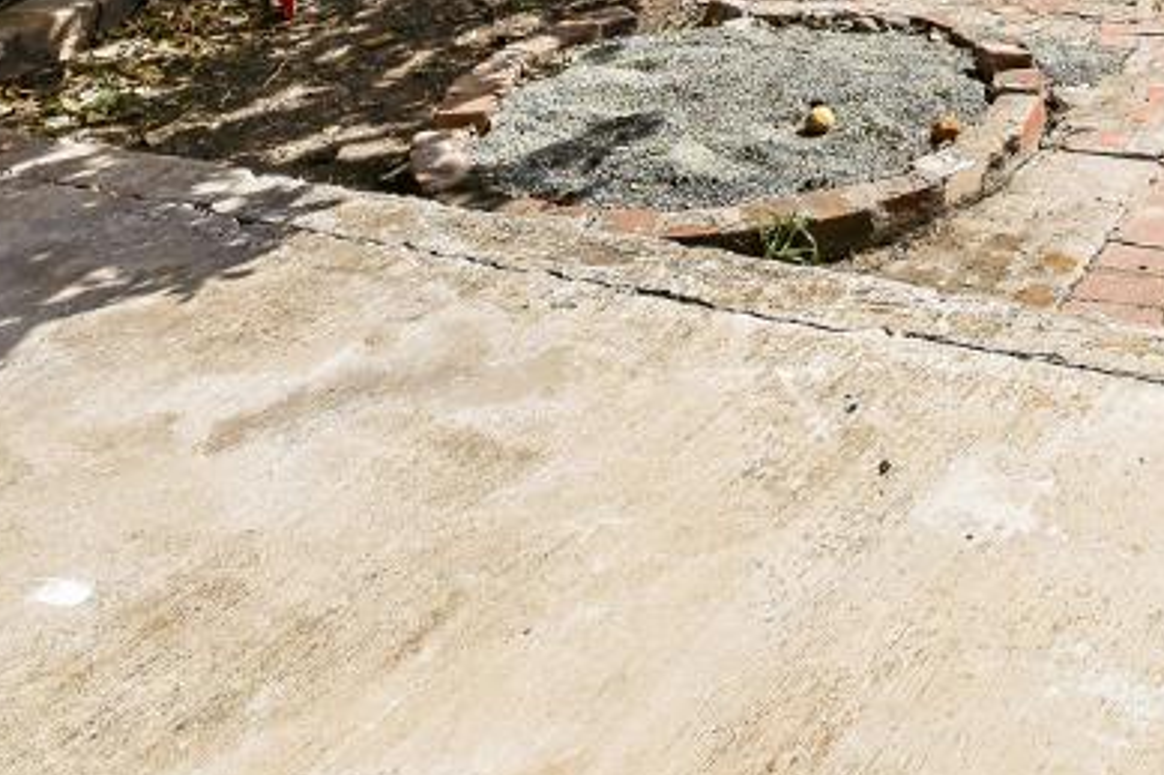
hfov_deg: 32.9
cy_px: -631
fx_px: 1745
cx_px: 1239
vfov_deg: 19.0
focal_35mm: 54
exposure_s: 1/160
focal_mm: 14
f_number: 8
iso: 64
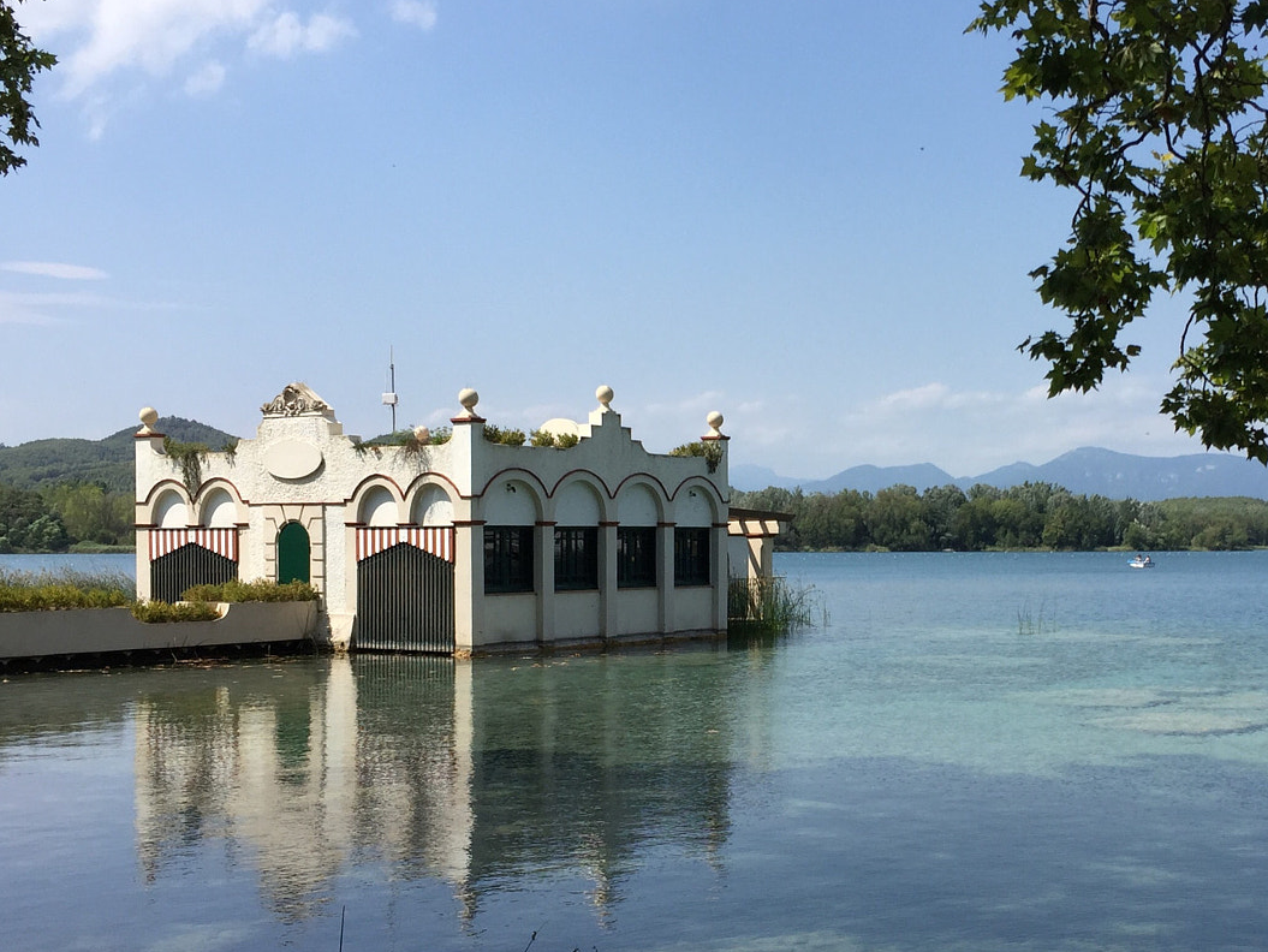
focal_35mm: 44
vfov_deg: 32.8
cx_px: 856
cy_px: 543
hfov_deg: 42.3
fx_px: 1612
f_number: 2.2
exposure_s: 1/1883
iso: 32
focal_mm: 4.15
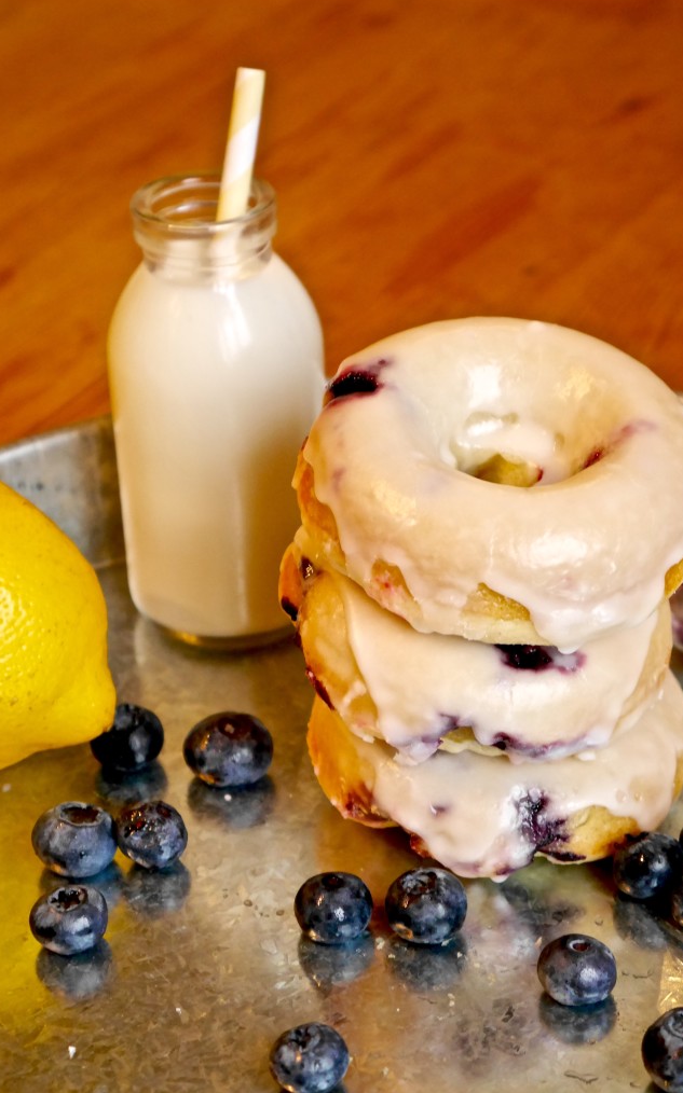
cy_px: 542
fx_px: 2683
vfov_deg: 23.1
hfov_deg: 14.5
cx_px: 389
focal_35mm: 90
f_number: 5.6
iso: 1250
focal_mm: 42
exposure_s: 1/80
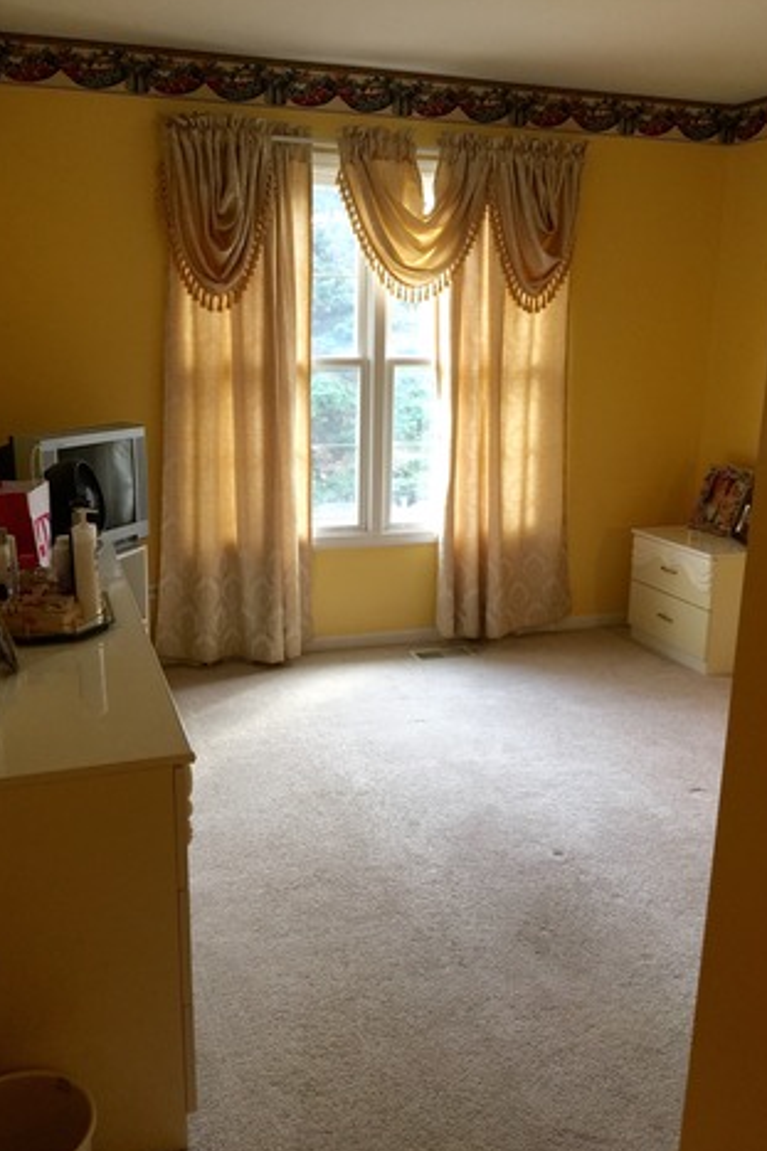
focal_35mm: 31
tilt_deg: -13.3
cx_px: 375
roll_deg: -0.1
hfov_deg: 42.3
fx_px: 991
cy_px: 577
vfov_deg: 60.3
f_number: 2.2
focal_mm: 4.15
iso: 32
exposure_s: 1/40
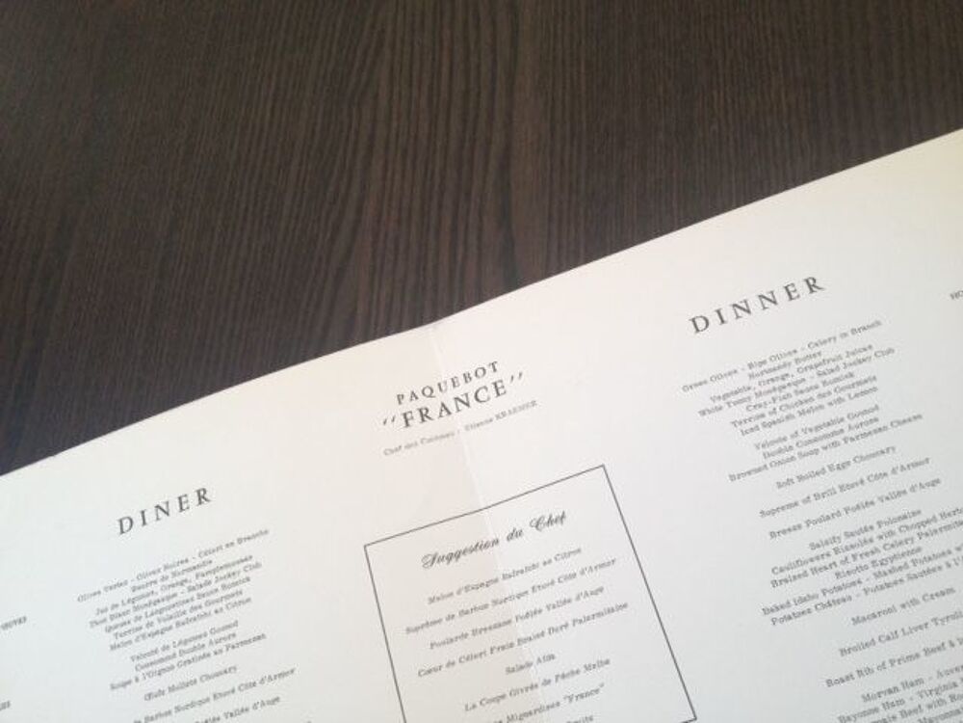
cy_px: 362
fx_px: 974
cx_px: 482
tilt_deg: -68.6
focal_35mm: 35
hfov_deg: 52.6
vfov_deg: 40.7
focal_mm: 4.28
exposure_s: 1/120
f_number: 2.4
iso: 80
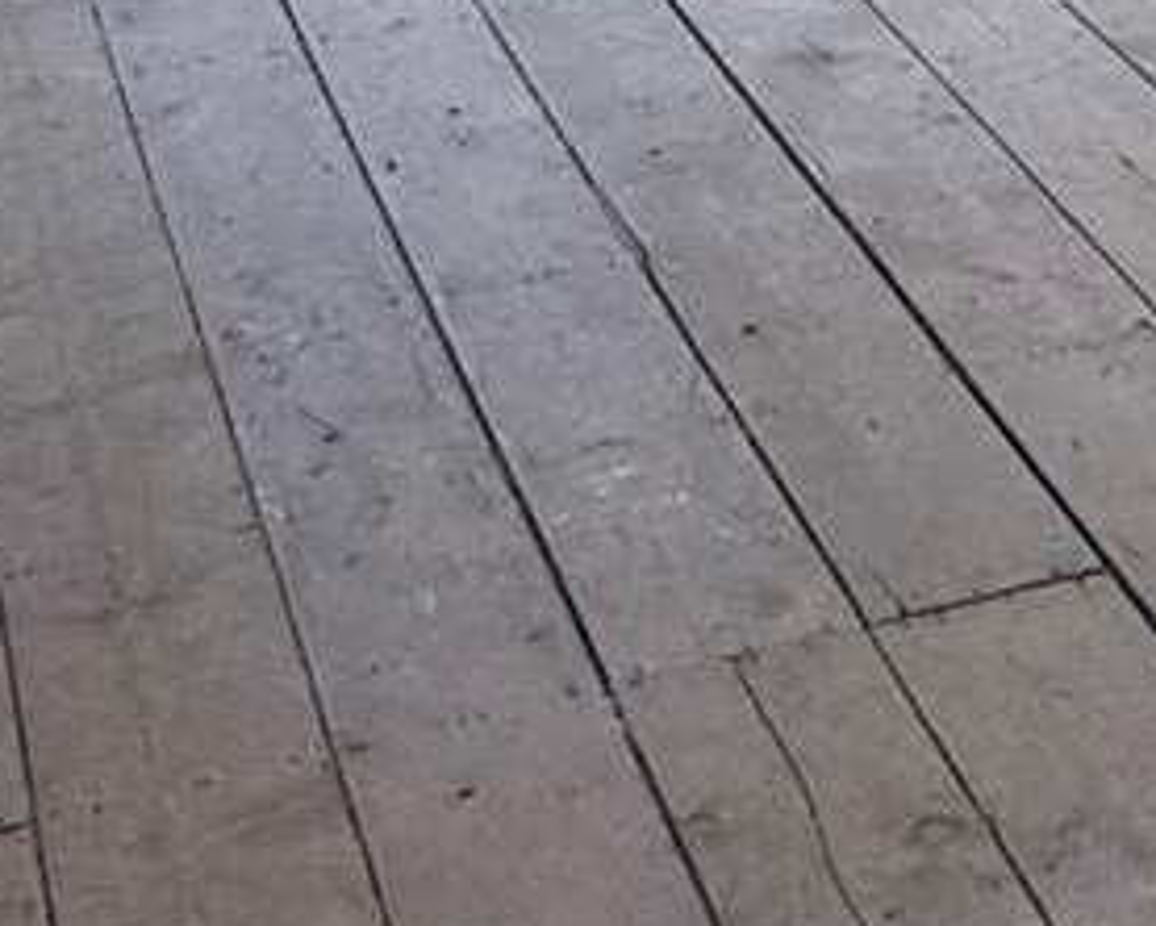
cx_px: 1306
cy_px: -955
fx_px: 3458
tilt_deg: -4.9
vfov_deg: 13.1
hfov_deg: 18.2
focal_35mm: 101
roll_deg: +0.7
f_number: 2.2
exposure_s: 1/71
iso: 320
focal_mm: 2.22
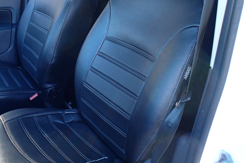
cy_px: 84
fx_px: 312
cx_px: 37
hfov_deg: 40.4
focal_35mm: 46
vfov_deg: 29.3
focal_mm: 4.5
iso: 100
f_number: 2
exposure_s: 1/80
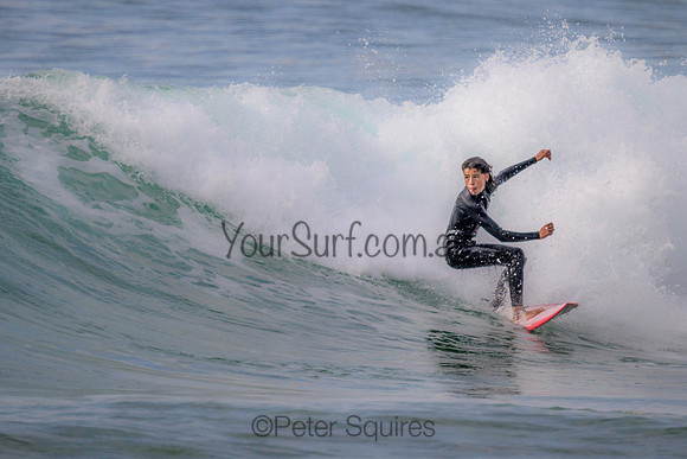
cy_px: 185
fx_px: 18199
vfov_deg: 1.4
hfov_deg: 2.2
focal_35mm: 954
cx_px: 367
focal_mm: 800
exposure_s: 1/2000
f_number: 11
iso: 1250
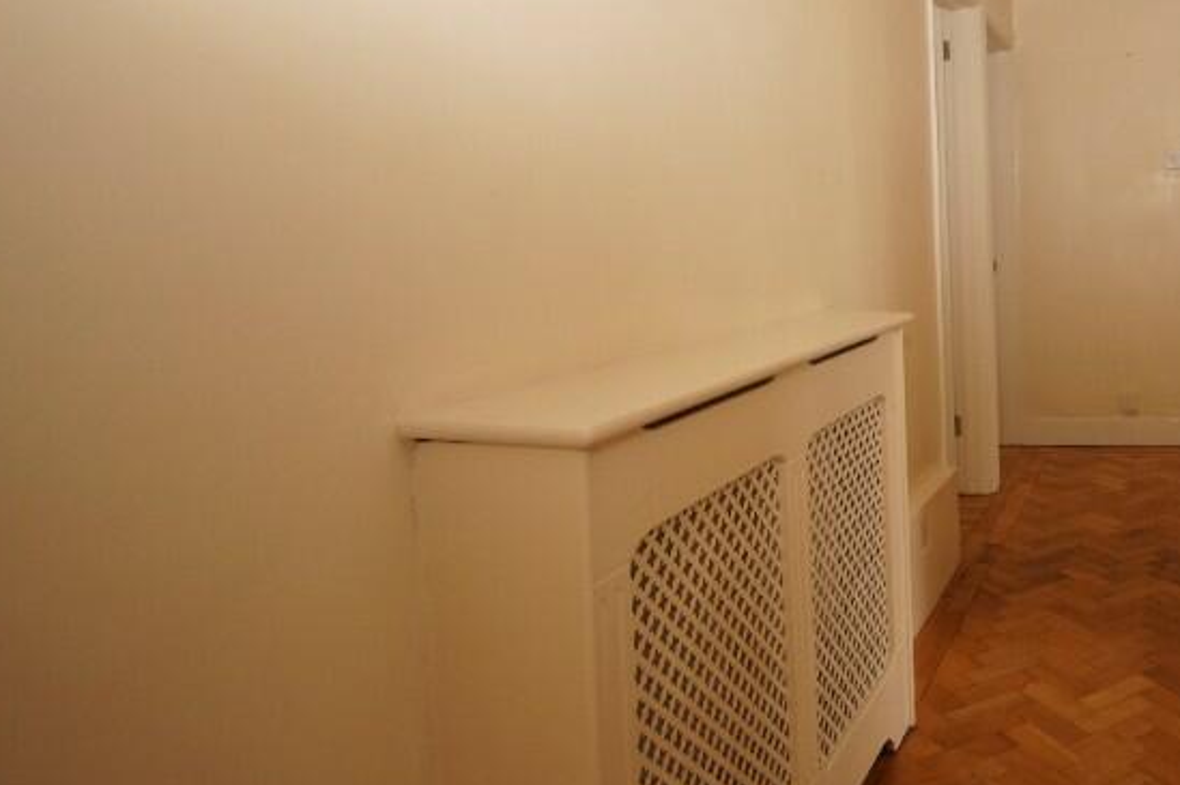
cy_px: 265
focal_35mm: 28
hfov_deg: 57.3
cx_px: 1040
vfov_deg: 45.6
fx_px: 917
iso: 500
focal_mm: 10
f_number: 4
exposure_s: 1/60
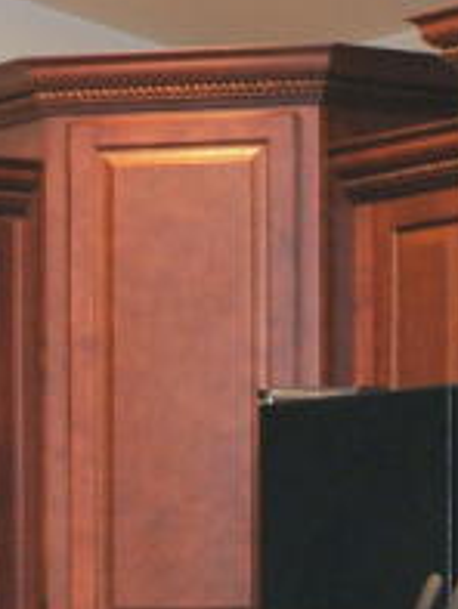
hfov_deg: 7.3
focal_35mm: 197
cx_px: -412
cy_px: 767
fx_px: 3472
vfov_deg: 9.9
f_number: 6.3
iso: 1000
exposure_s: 1/40
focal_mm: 35
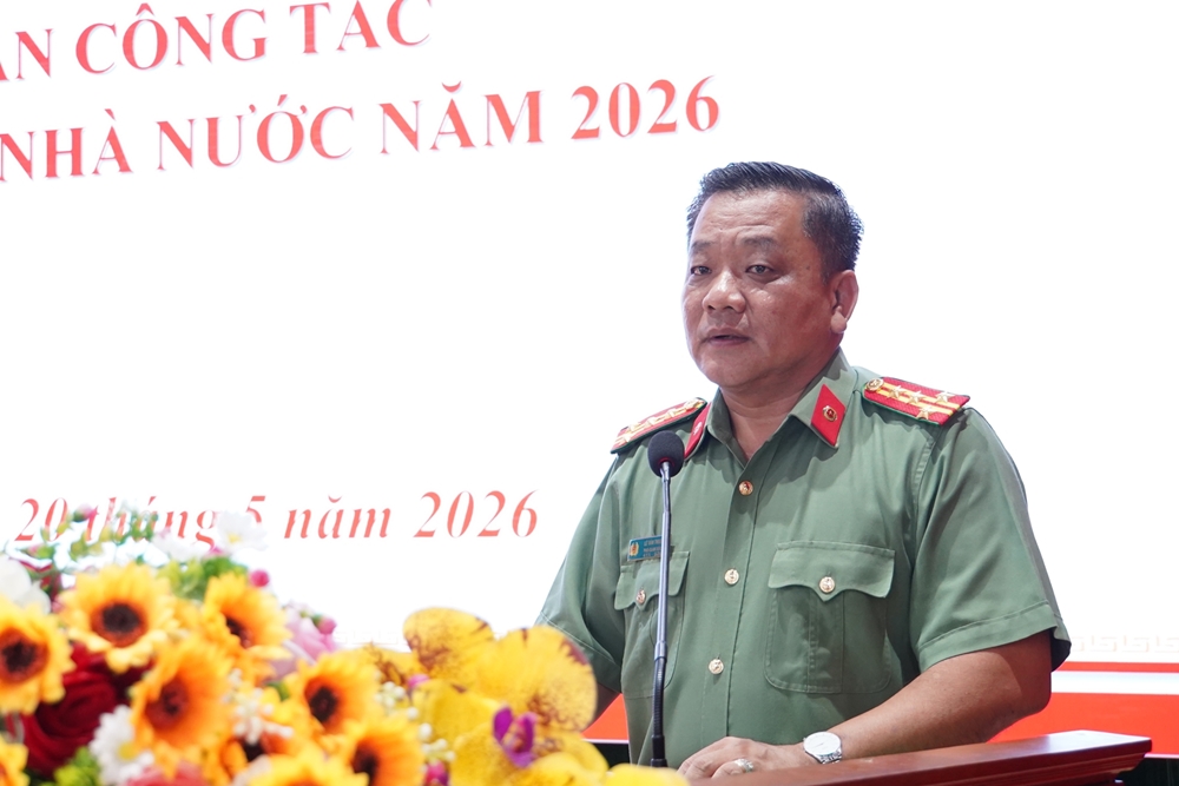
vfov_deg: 23.4
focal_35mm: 58
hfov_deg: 34.5
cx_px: 590
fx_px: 1900
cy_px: 393
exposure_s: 1/60
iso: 2500
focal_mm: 39
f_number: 5
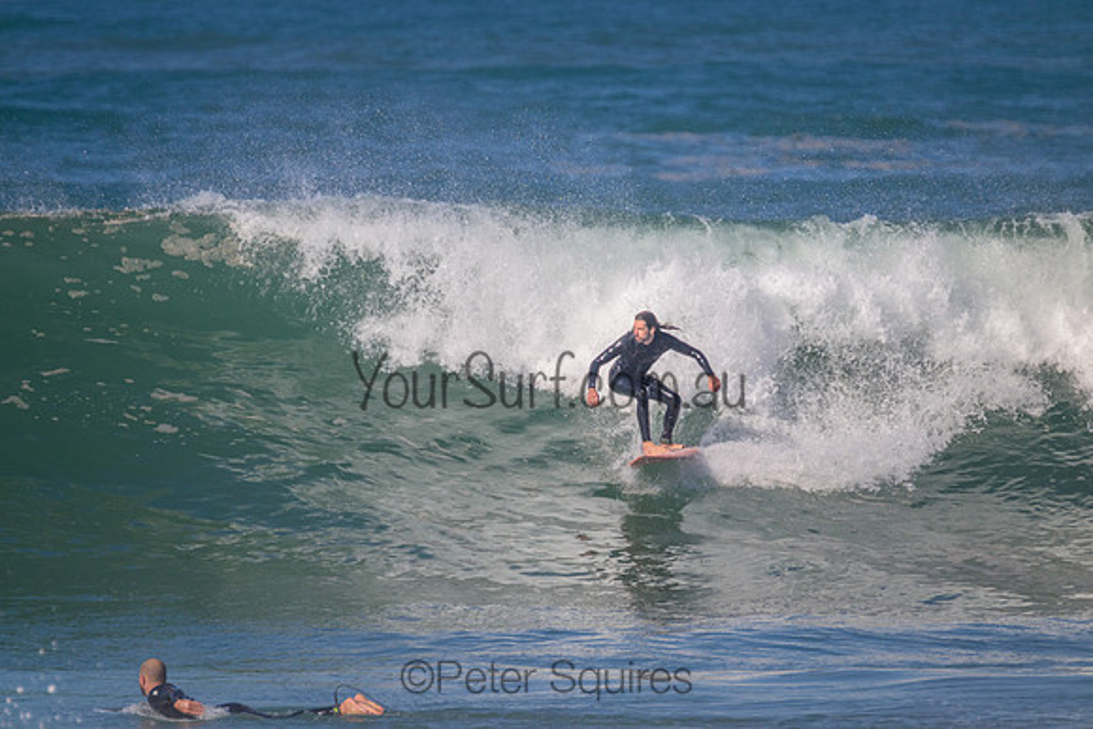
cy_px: 364
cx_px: 546
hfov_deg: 2.6
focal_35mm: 800
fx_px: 24293
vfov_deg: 1.7
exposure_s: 1/2000
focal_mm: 800
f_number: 11
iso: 800
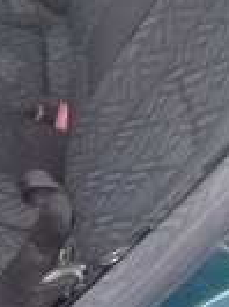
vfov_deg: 17.0
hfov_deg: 11.8
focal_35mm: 116
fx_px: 1028
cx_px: -178
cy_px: 118
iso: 64
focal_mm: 3.3
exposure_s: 1/33
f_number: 2.2
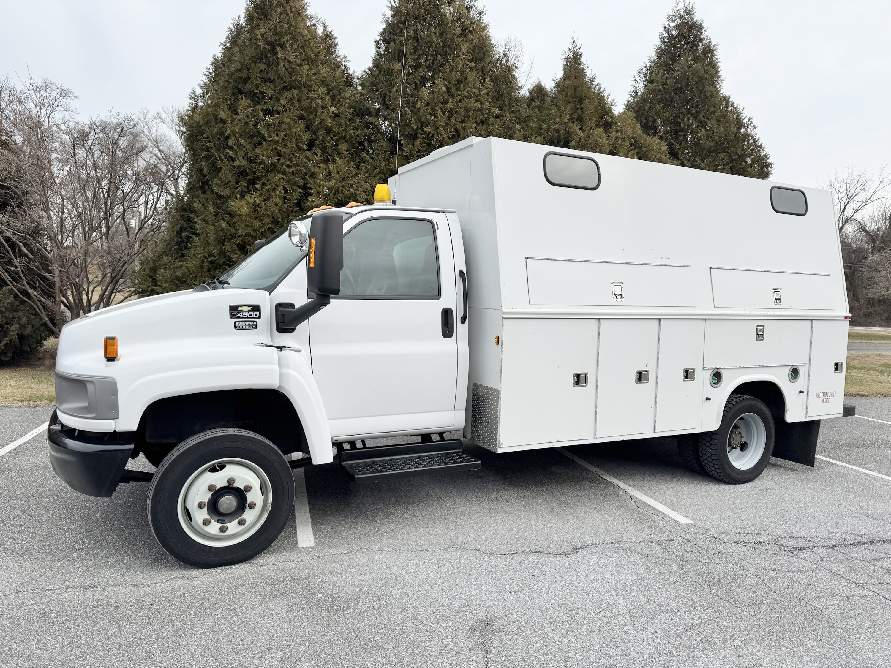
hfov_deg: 71.6
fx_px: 618
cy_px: 334
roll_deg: -1.8
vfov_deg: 56.8
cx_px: 446
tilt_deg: -5.3
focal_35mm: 24
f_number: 1.78
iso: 80
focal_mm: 6.76
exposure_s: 1/3597
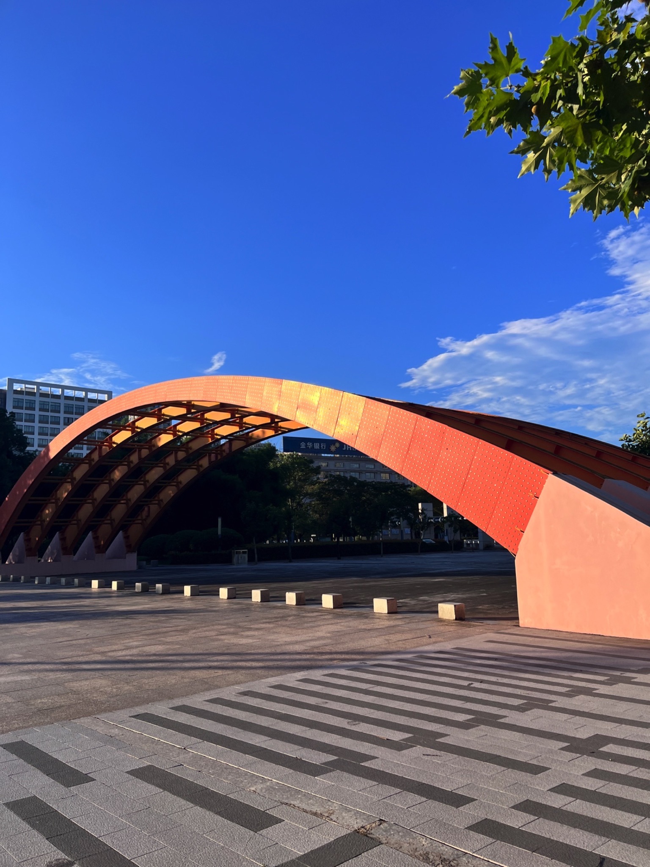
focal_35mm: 26
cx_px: 325
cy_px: 434
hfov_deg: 53.1
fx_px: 651
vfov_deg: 67.3
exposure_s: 1/2410
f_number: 1.6
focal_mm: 5.1
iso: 50
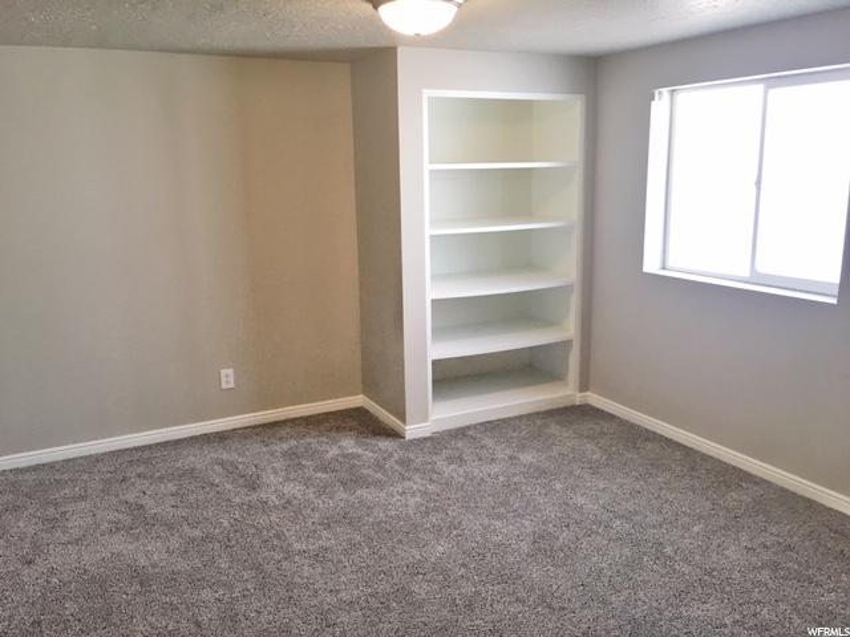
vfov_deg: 48.2
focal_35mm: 29
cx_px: 425
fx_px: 712
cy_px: 318
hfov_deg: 61.7
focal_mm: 4.15
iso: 40
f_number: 2.2
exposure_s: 1/30
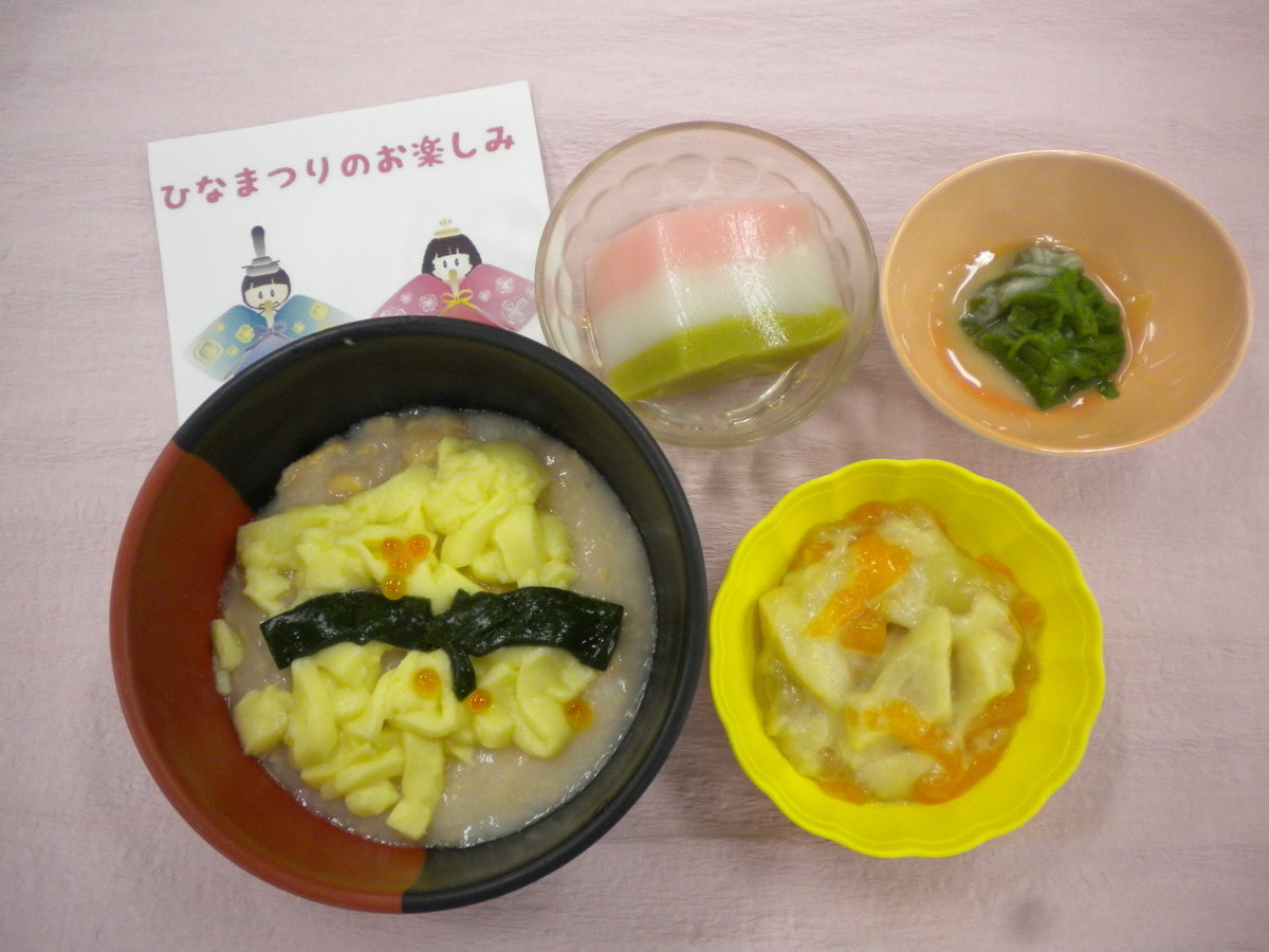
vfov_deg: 40.7
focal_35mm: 35
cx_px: 634
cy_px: 476
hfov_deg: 52.6
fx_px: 1283
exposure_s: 1/54.6
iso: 297
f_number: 3.1
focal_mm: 6.3
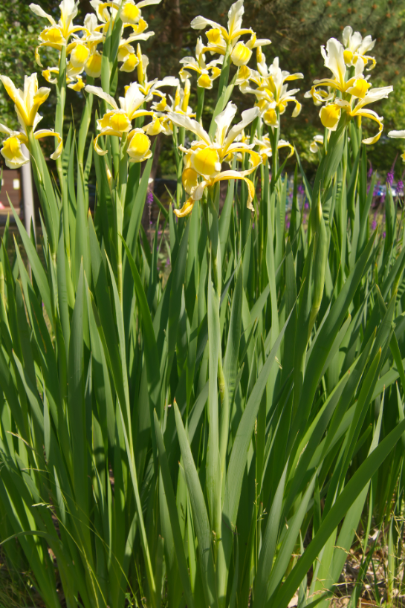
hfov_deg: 30.5
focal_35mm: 44
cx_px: 197
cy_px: 324
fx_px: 743
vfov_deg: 44.5
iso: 100
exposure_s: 1/400
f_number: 5.6
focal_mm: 20
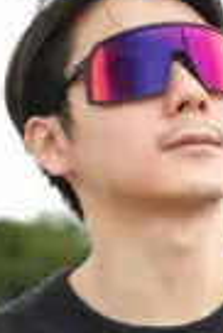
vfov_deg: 17.1
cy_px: 235
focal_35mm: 119
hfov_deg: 11.4
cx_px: 245
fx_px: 1103
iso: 50
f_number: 1.8
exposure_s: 1/200
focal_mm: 35
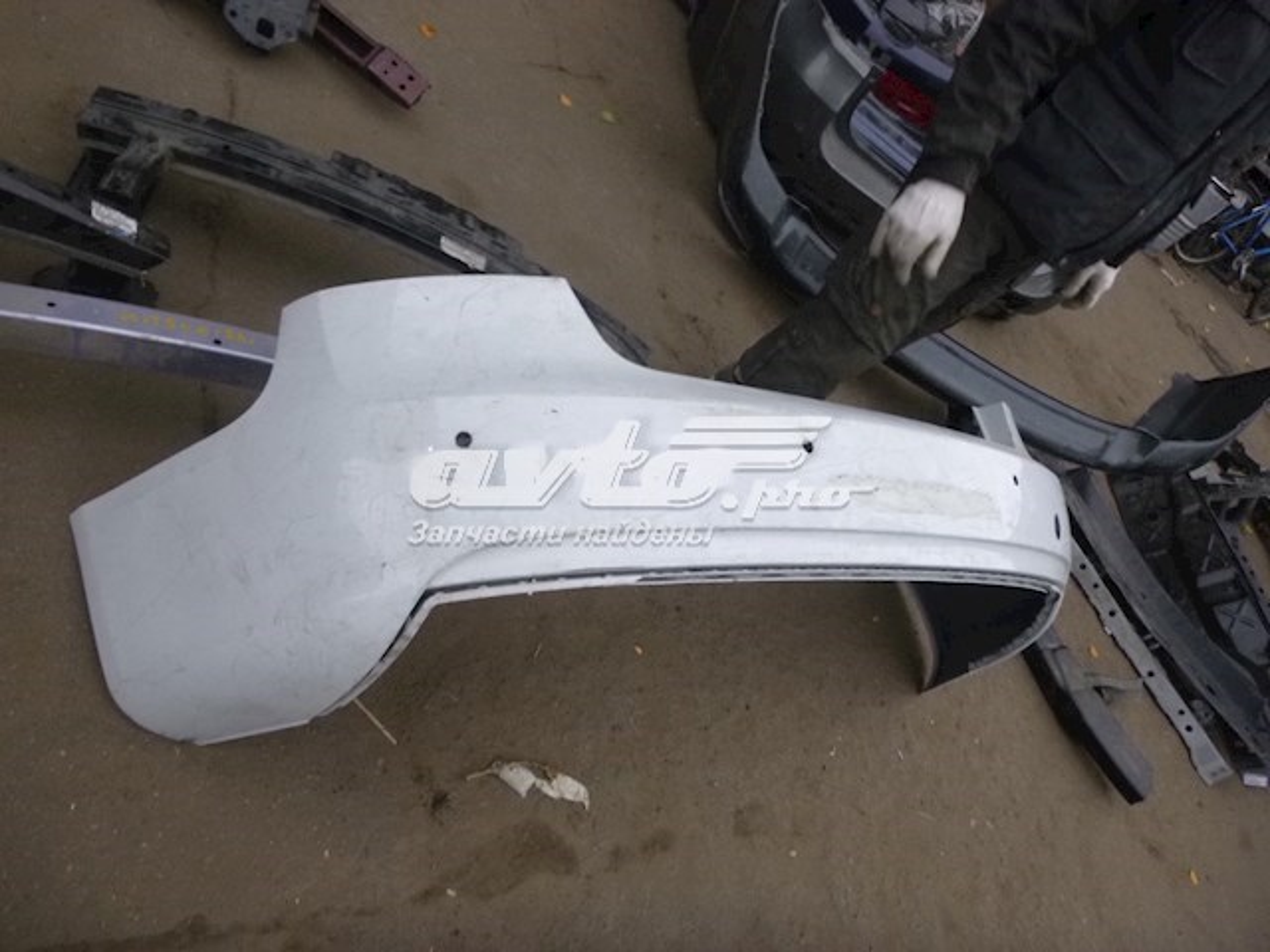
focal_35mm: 25
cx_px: 635
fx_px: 917
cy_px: 476
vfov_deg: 54.9
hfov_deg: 69.4
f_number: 3.9
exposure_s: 1/60
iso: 125
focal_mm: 4.5
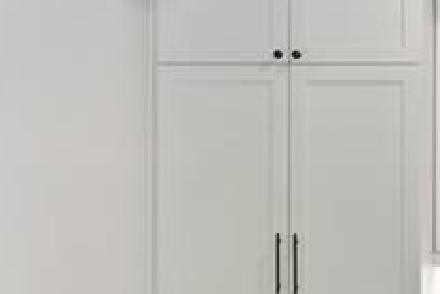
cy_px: 277
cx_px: 766
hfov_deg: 11.5
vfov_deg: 8.2
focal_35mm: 167
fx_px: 2042
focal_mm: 34
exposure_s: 1/13
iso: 1250
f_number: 6.3
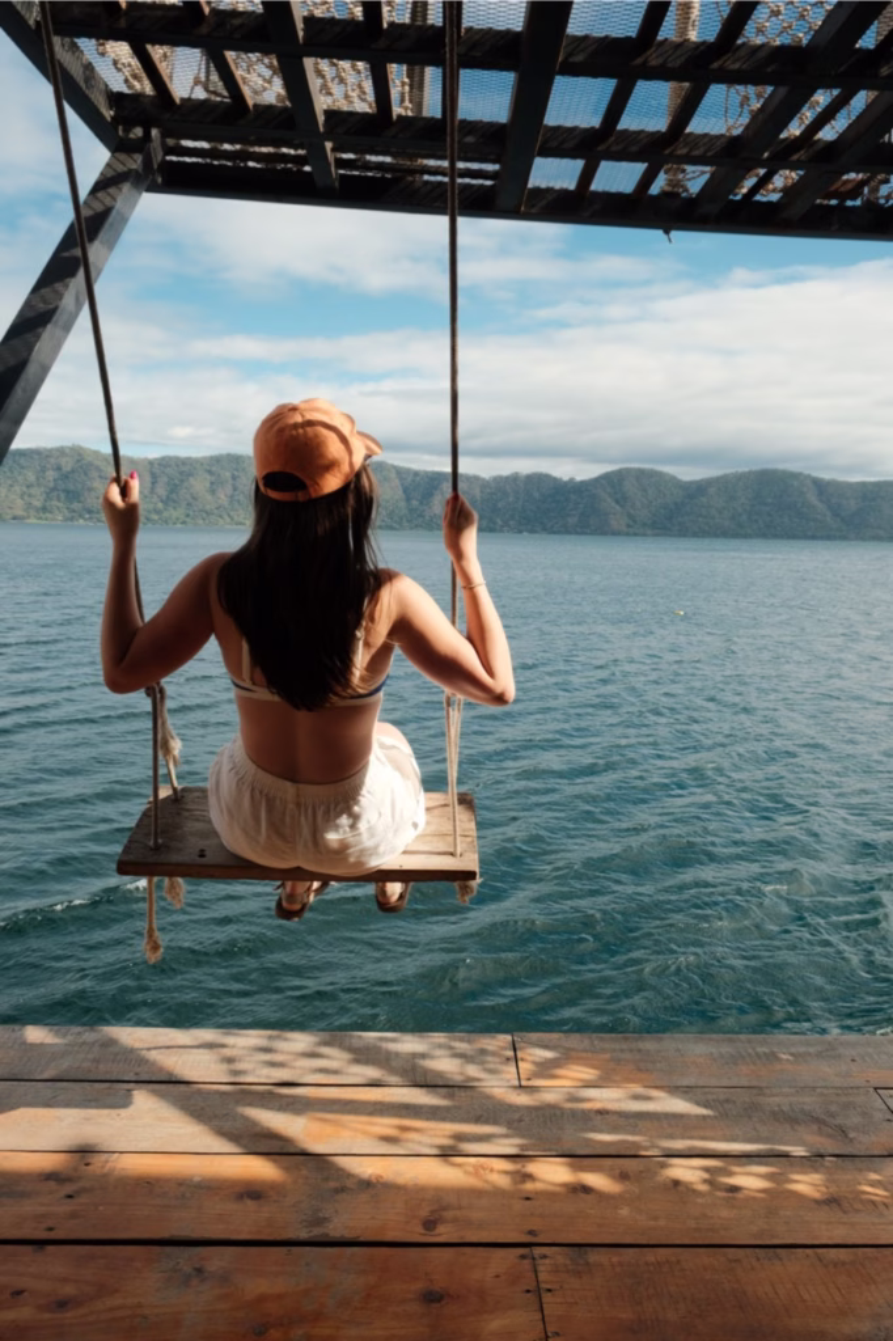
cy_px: 670
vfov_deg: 67.4
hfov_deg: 47.9
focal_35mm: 27
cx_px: 446
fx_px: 1005
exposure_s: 1/340
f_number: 8
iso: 320
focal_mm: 18
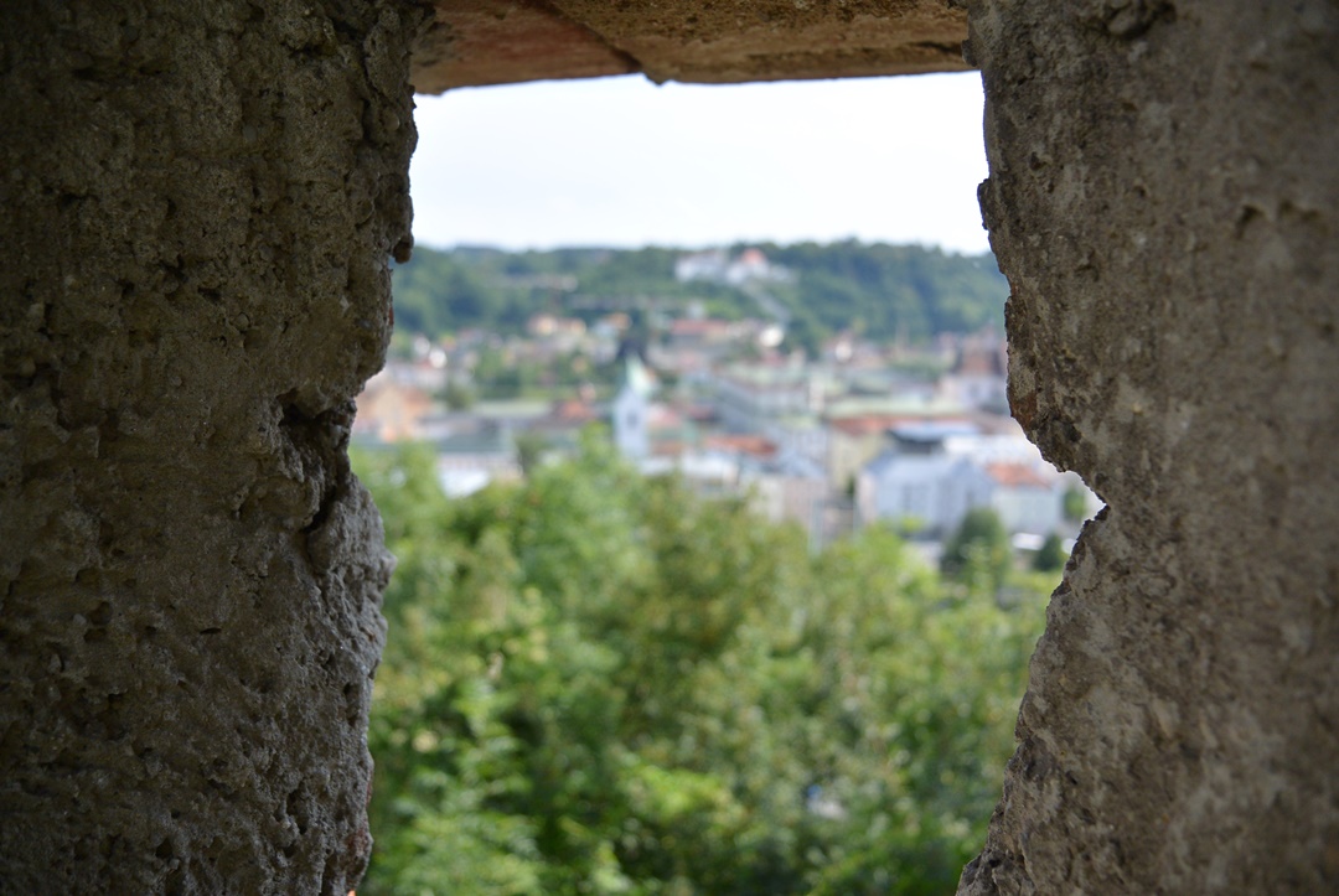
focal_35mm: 29
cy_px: 448
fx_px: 1080
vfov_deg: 45.1
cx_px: 670
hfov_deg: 63.6
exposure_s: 1/640
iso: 100
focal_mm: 11
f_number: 3.5
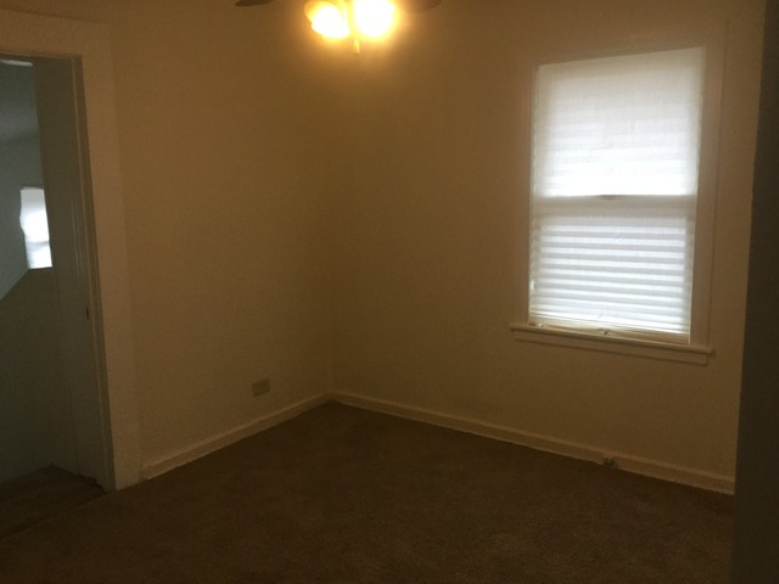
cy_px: 292
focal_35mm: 31
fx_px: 698
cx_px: 390
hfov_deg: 58.4
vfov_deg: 45.4
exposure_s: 1/30
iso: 100
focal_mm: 3.3
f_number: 2.4
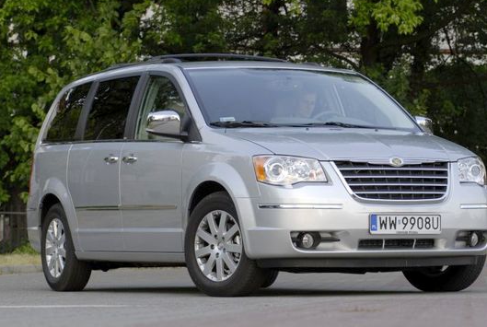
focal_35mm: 162
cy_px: 144
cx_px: 274
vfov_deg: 8.5
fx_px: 2190
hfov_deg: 12.7
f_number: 5
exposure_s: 1/90
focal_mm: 95
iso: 100
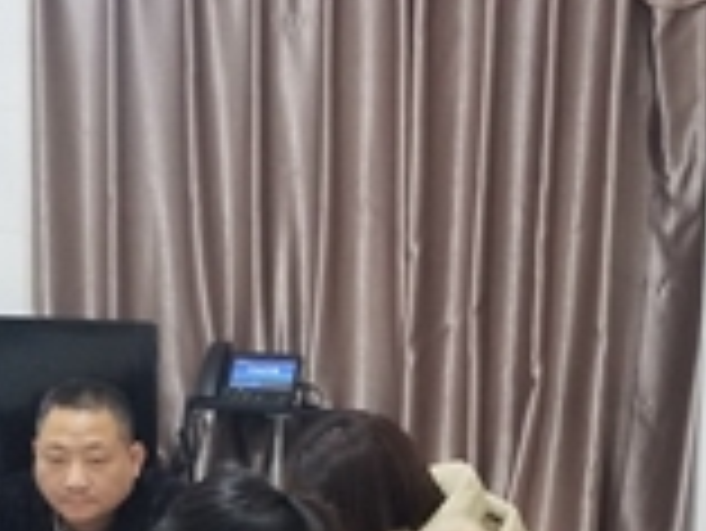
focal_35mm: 106
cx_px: 427
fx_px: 2164
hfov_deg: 18.5
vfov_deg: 13.7
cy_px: 572
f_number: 1.7
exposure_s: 1/33
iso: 200
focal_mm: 4.25
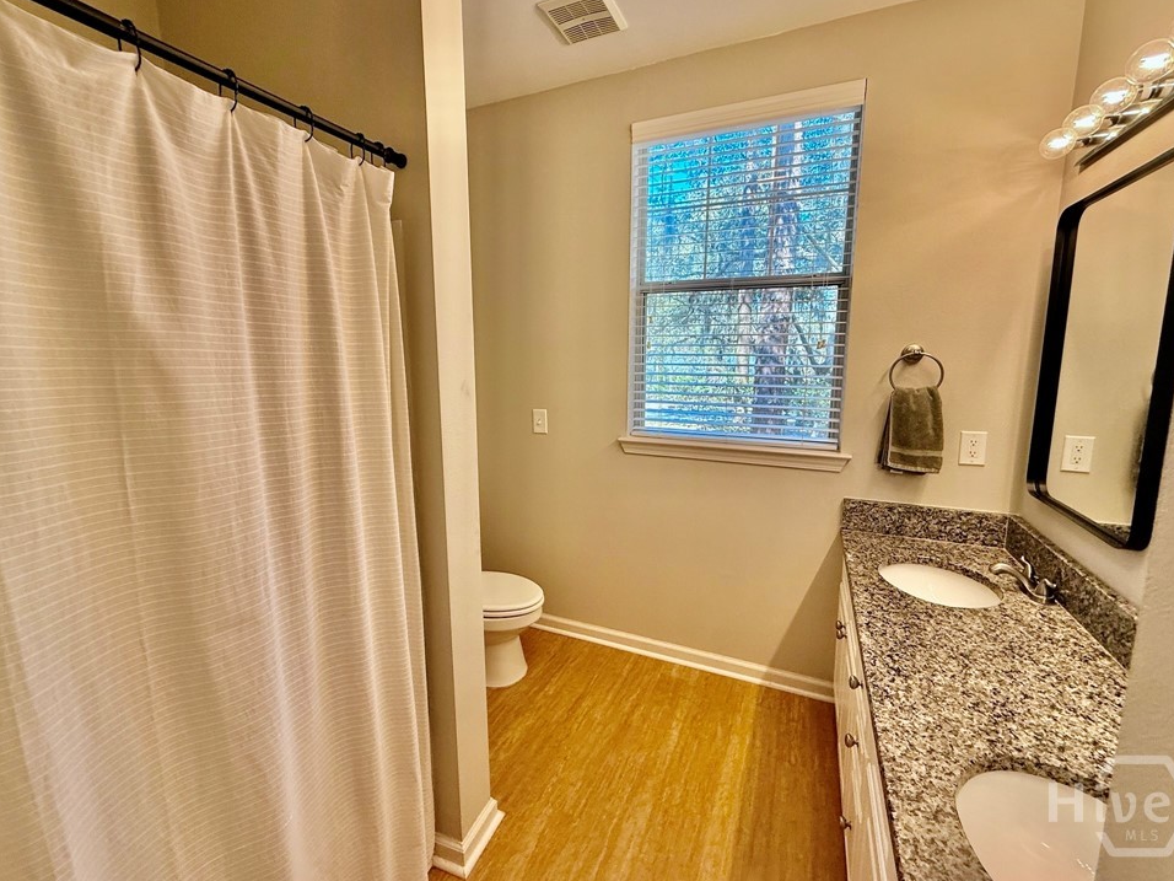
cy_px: 429
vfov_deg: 81.7
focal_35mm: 15
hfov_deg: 98.2
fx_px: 509
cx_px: 588
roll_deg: +0.1
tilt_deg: -8.9
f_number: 2.2
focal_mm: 2.22
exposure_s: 1/120
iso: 125
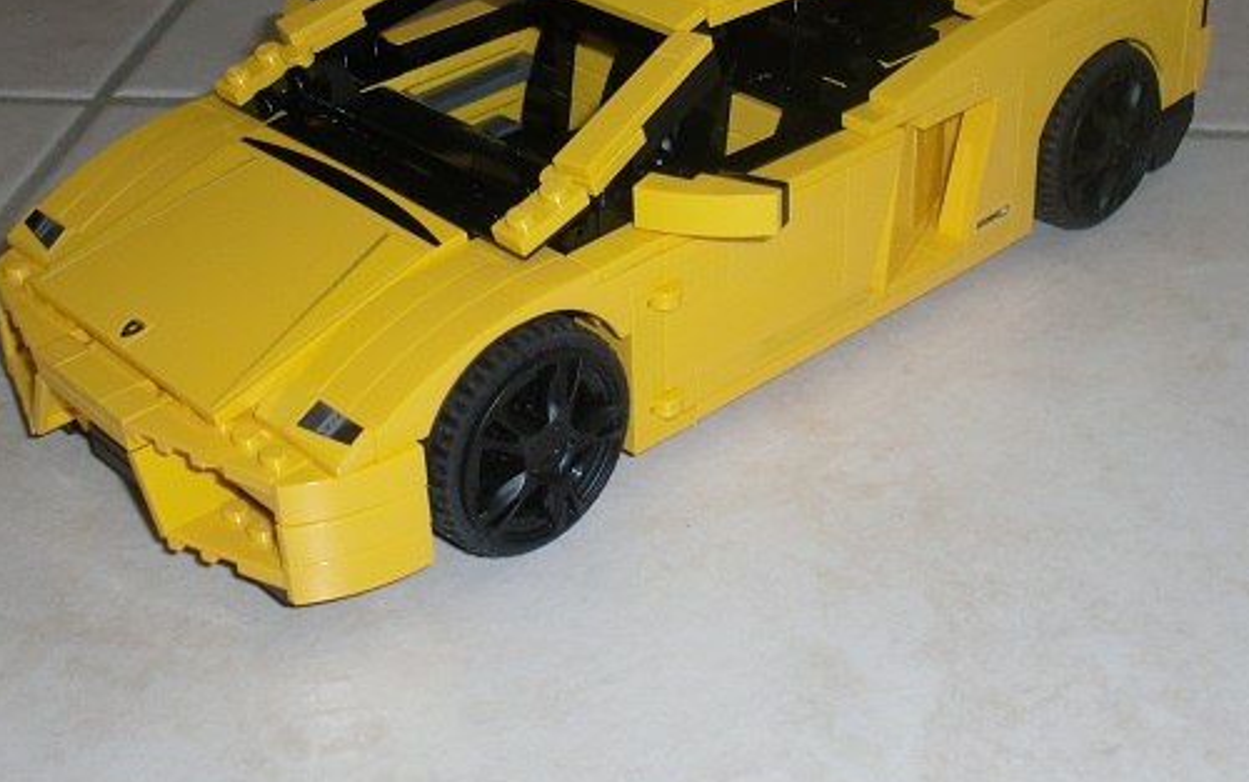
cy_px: 277
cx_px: 667
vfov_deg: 21.3
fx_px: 2077
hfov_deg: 33.5
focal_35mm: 61
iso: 125
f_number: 2.8
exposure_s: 1/30
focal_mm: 6.3
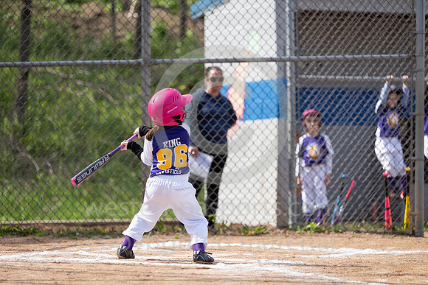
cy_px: 142
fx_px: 1962
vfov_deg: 8.3
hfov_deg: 12.4
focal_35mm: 165
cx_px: 214
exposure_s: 1/2000
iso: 200
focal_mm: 165
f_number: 3.2
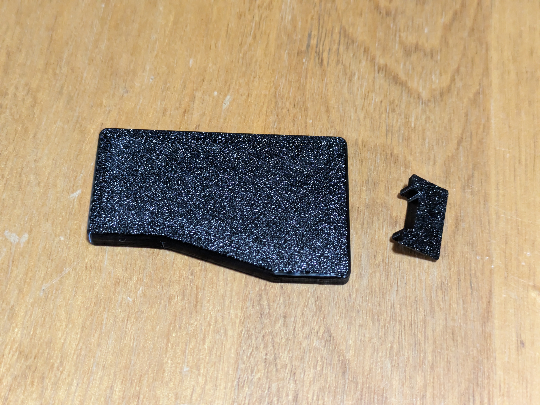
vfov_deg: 28.6
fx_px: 796
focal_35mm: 51
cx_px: 270
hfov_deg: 37.5
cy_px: 202
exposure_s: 1/60
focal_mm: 5.43
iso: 646
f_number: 1.89
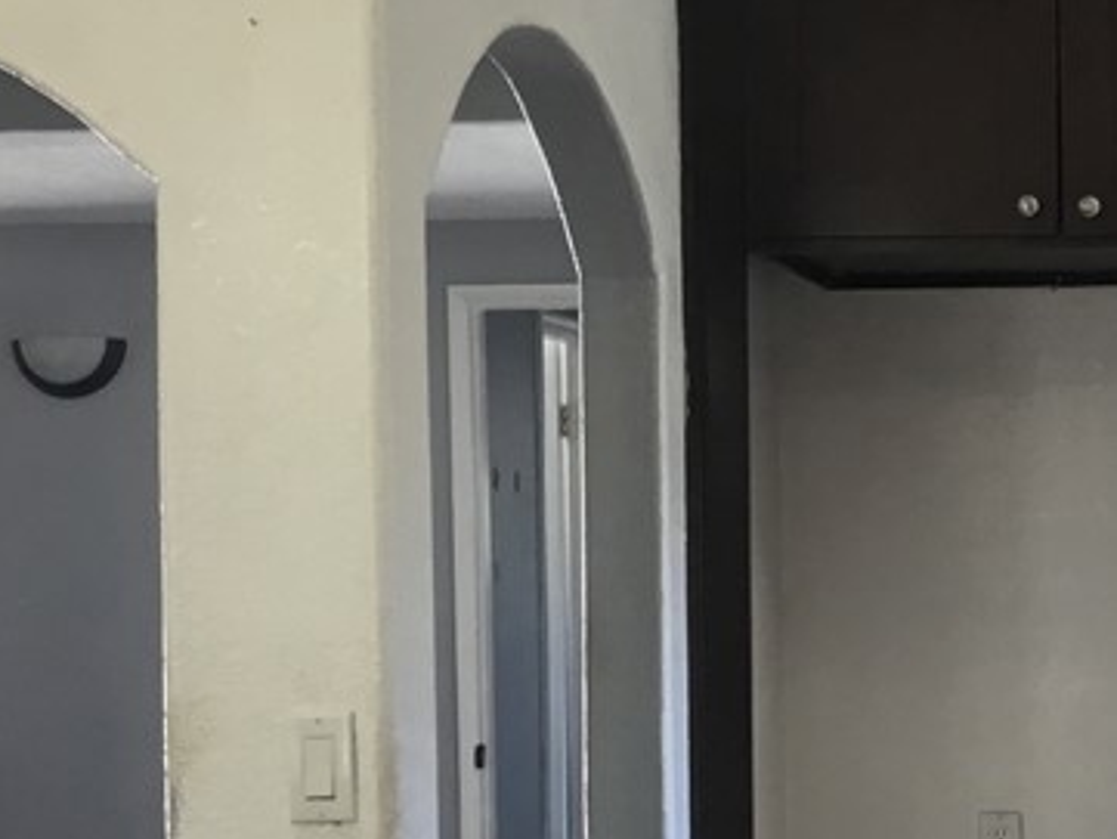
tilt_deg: -0.2
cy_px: 616
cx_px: 1207
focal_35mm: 88
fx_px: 2841
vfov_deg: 16.7
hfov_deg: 21.2
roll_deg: +1.5
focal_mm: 3.3
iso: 50
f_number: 2.4
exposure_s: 1/30
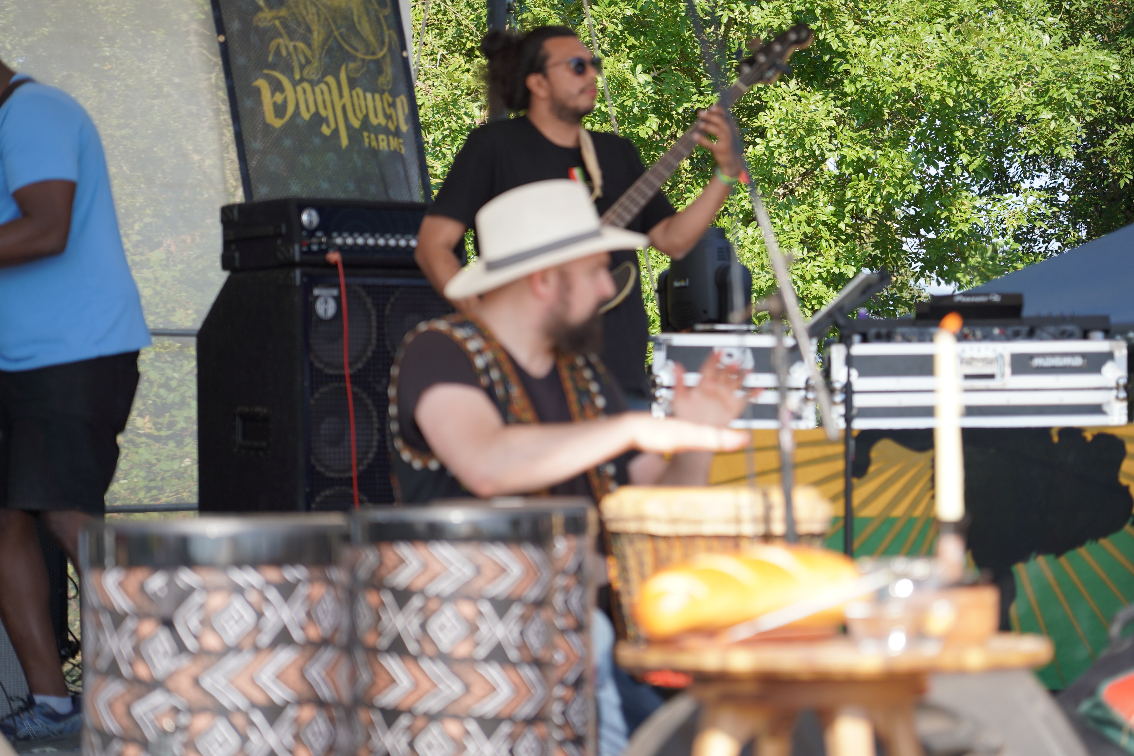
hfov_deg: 19.5
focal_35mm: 105
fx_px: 3307
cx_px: 567
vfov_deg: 13.0
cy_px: 378
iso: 100
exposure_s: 1/250
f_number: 4
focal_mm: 105
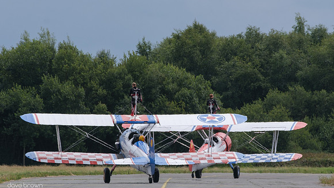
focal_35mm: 634
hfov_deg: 3.4
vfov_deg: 1.9
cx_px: 200
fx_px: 5614
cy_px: 111
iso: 160
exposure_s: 1/320
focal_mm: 300
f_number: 11
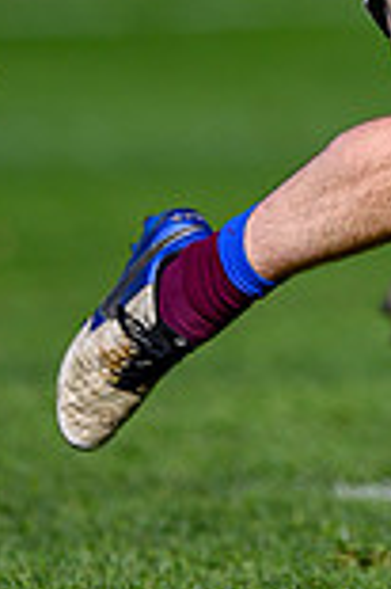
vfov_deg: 0.9
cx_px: 484
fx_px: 36213
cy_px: -106
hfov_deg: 0.6
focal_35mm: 2218
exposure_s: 1/2000
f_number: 4
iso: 100
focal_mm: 500
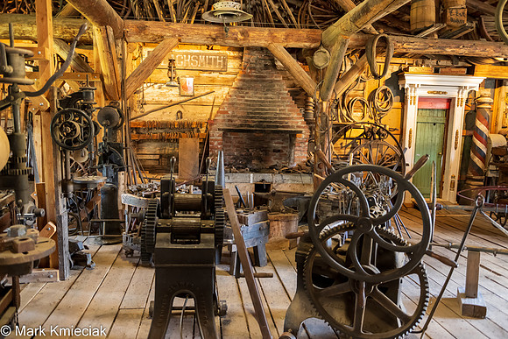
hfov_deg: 63.6
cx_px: 254
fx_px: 409
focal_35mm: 29
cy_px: 170
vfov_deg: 45.0
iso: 4000
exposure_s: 1/50
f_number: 2.8
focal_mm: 29
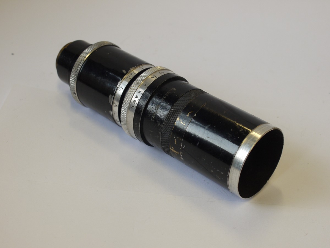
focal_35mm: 60
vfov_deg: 24.4
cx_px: 165
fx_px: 572
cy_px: 124
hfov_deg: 32.2
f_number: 7.1
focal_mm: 30
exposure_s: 1/80
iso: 400
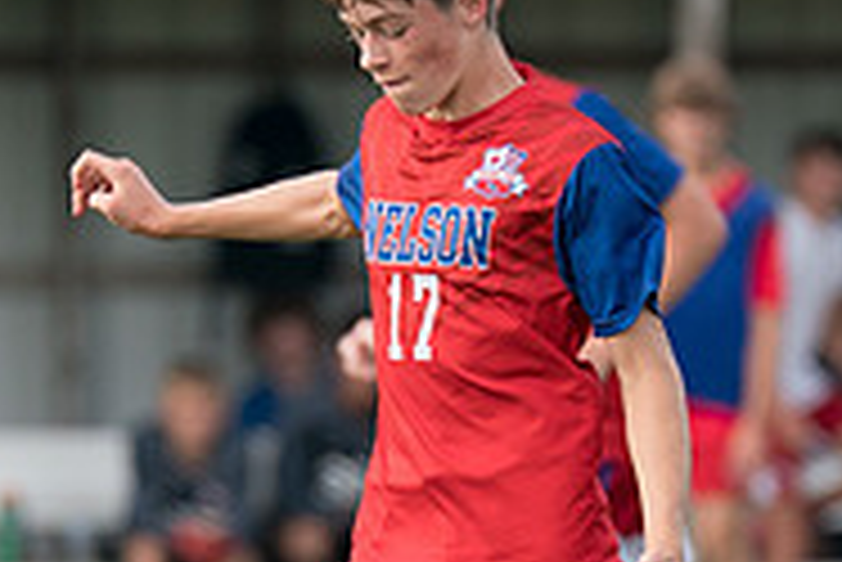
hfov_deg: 2.0
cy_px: 456
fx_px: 24623
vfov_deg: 1.3
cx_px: 473
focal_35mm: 1052
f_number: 2.8
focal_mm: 200
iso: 320
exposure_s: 1/1250
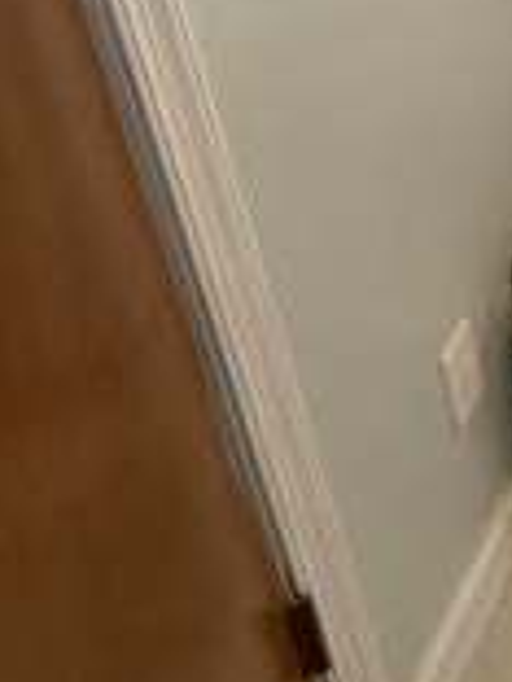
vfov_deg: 27.4
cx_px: 936
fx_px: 1183
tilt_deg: -21.2
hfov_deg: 18.6
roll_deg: +1.1
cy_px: -181
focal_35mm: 60
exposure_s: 1/155
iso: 64
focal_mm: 2.22
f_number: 2.2
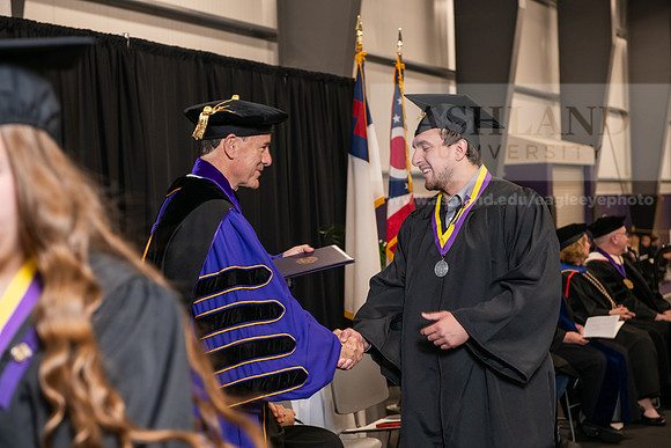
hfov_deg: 28.8
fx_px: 1305
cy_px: 224
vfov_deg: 19.5
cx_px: 336
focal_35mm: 70
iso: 1600
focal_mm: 70
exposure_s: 1/125
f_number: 5
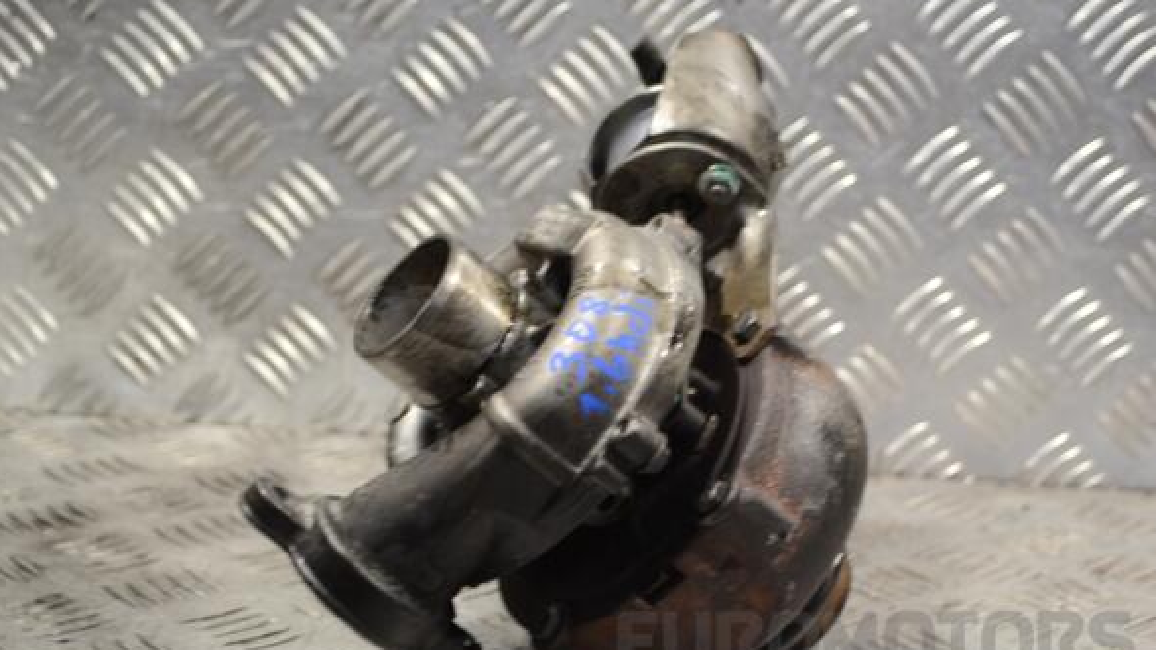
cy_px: 378
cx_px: 581
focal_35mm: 61
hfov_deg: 34.4
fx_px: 1870
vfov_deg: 19.7
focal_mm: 38
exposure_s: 1/30
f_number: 5
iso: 250
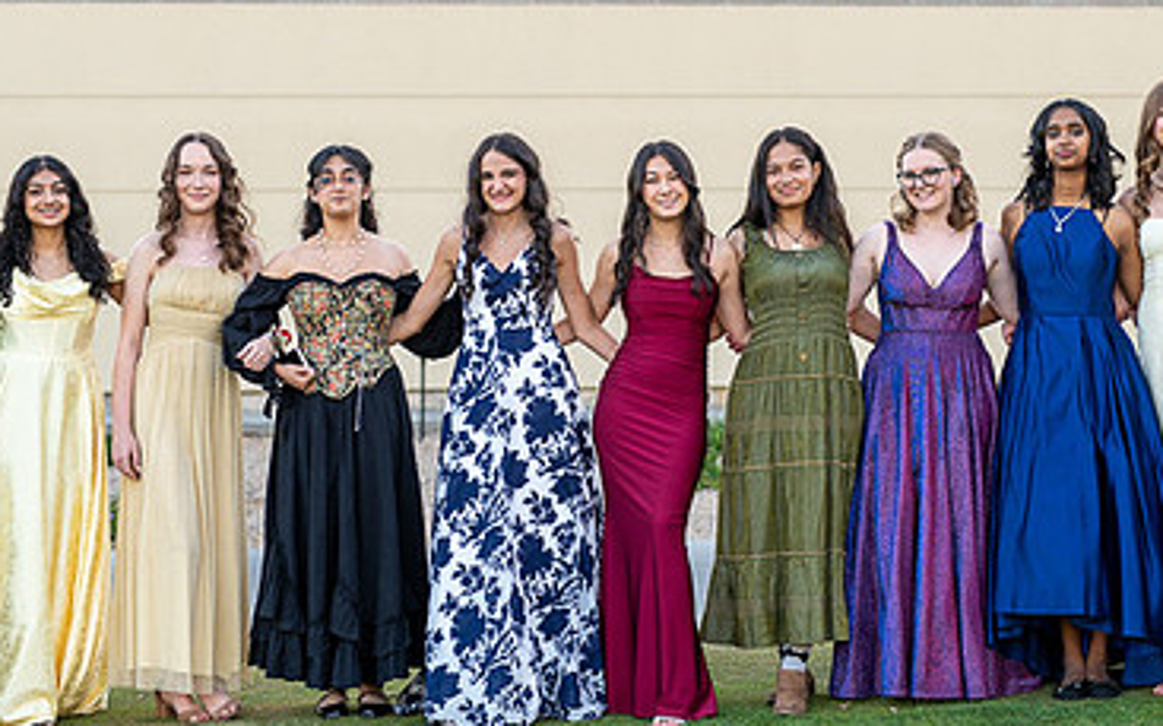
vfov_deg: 15.5
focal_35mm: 84
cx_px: 624
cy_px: 222
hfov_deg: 24.6
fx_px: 2661
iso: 100
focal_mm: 50
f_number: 2
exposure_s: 1/320
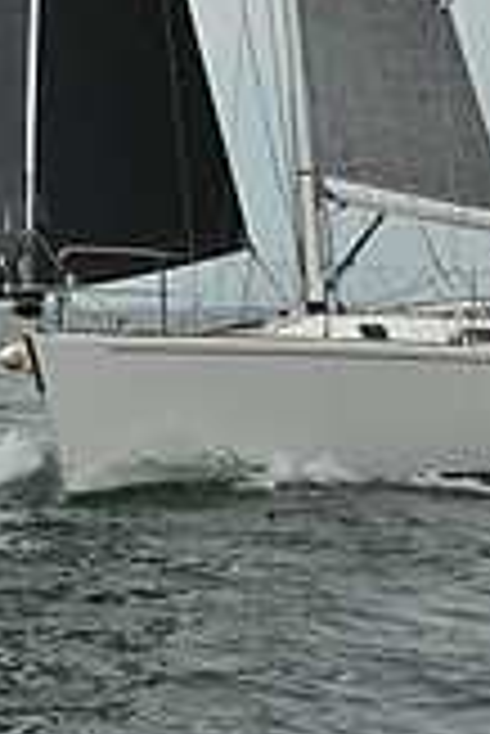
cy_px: -482
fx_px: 5073
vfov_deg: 8.0
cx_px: 281
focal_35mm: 249
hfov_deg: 5.5
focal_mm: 70
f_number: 11
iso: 320
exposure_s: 1/1000
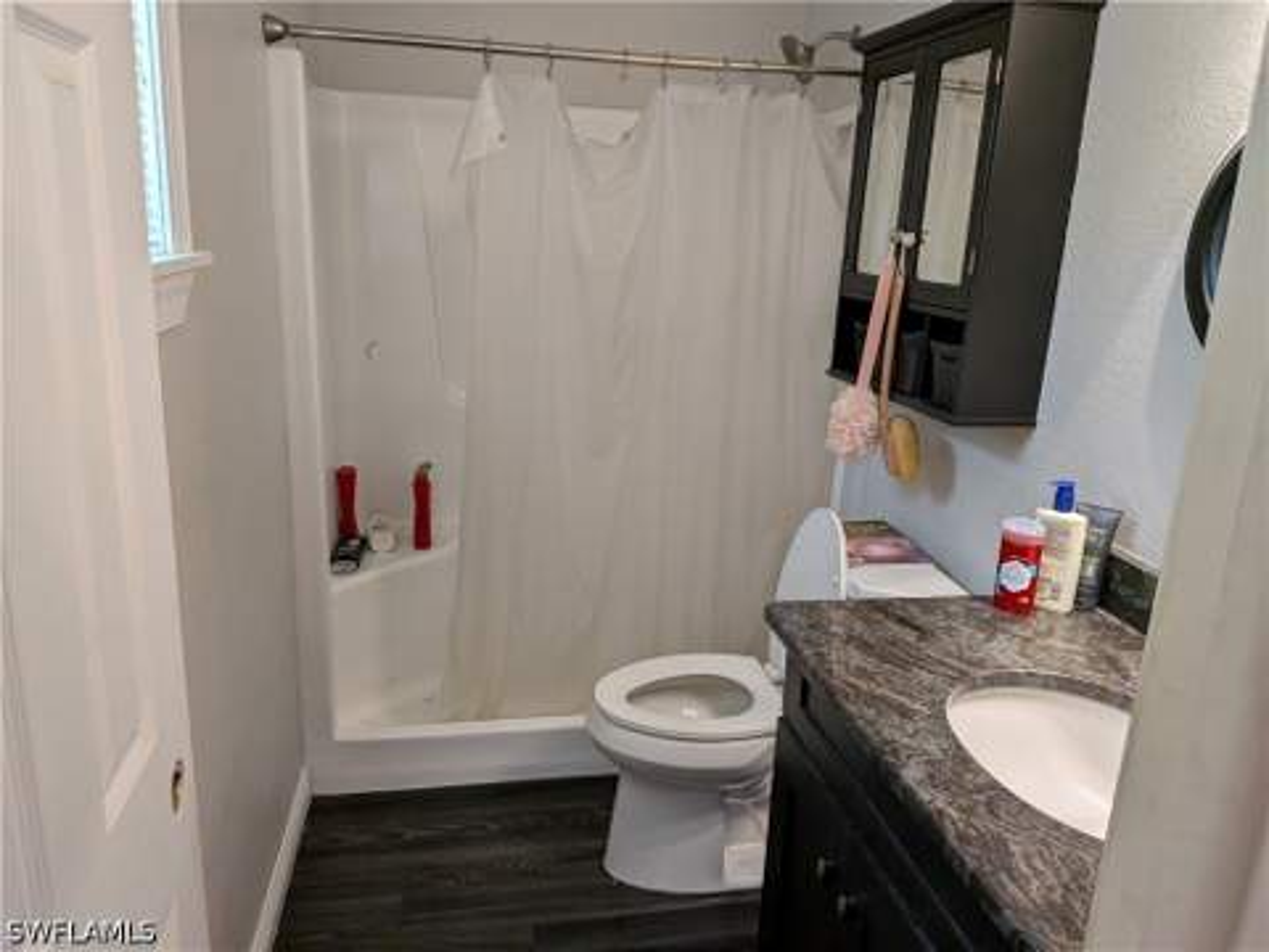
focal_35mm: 24
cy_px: 476
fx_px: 880
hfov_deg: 71.6
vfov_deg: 56.8
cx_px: 634
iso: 270
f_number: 1.7
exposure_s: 1/60
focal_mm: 4.53
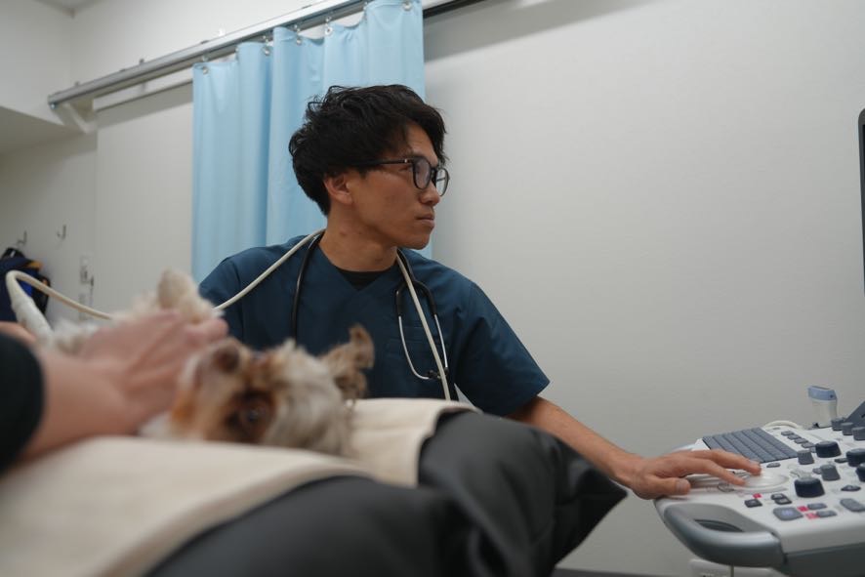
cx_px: 432
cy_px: 288
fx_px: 577
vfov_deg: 53.2
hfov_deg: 73.7
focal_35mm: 24
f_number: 2.8
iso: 100
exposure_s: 1/125
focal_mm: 24
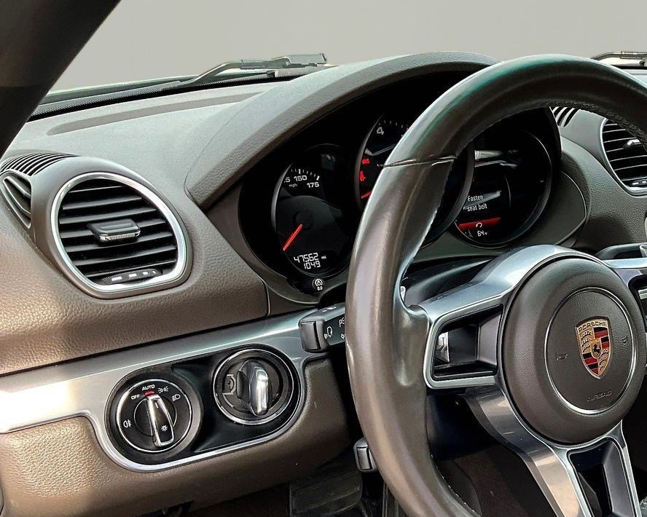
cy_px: 365
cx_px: 548
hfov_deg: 35.1
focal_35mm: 51
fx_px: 976
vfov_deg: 29.4
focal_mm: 3
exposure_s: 1/122
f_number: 1.8
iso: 32
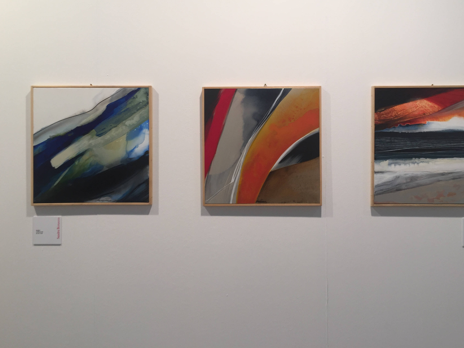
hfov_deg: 55.2
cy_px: 157
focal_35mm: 33
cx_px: 260
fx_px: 442
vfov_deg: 42.9
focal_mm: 4.15
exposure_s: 1/50
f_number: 2.2
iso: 40
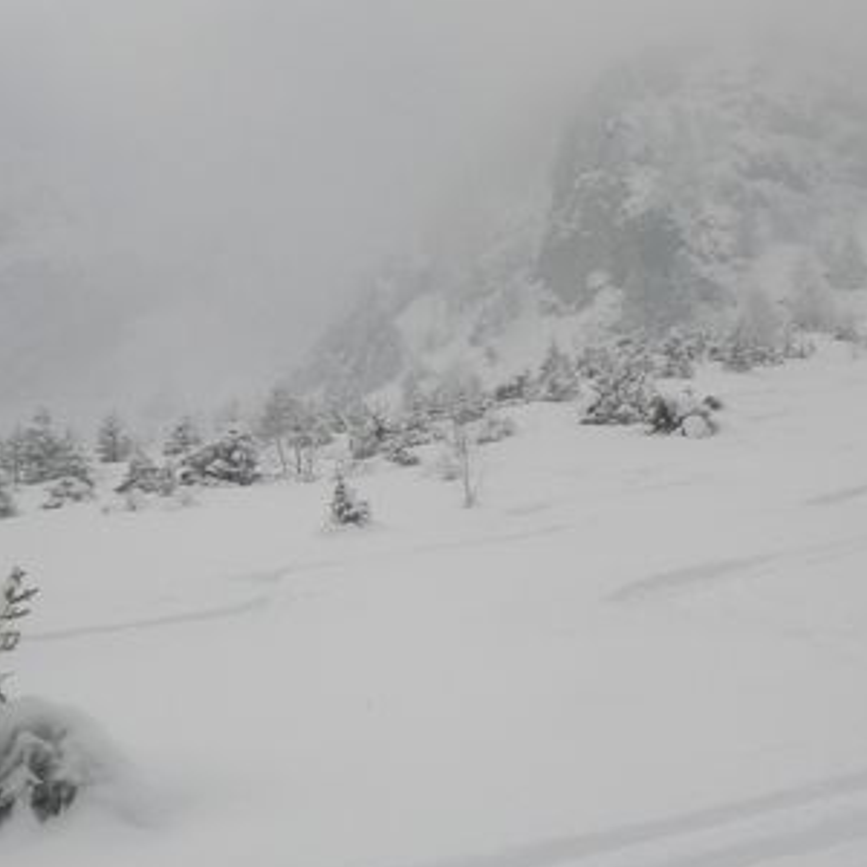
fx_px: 1870
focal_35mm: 66
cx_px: 506
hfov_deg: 26.1
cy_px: 474
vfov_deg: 26.1
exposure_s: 1/1250
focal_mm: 5
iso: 80
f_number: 4.2
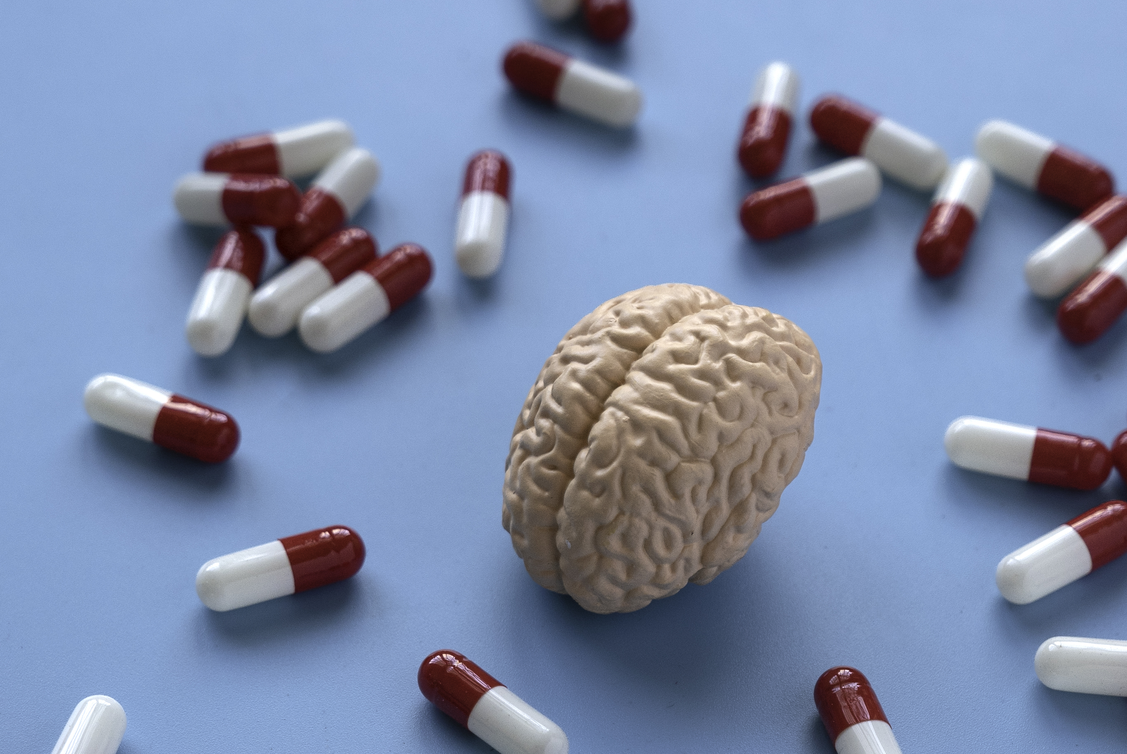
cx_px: 540
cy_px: 539
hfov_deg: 17.5
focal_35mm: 117
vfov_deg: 11.7
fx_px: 3666
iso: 200
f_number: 2.8
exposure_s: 1/125
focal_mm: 34
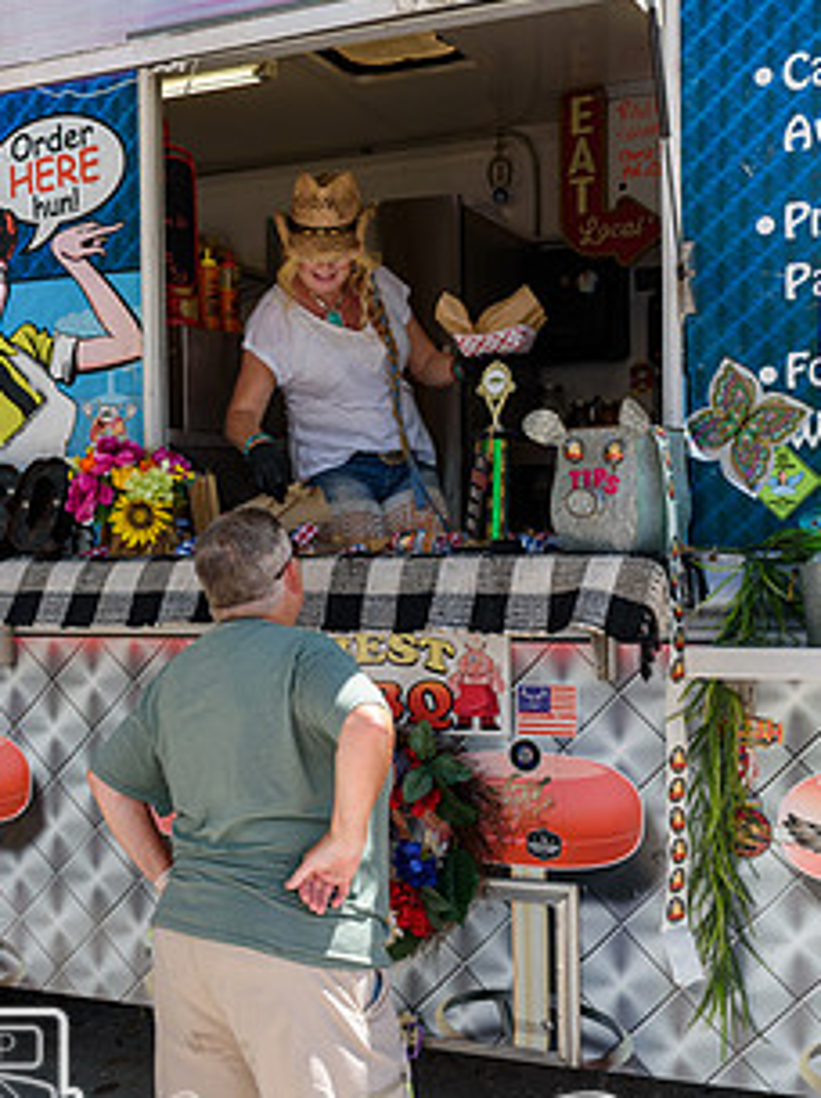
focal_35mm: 49
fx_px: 1553
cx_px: 371
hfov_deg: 29.6
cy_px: 572
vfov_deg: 38.9
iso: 200
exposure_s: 1/250
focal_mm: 23
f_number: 8
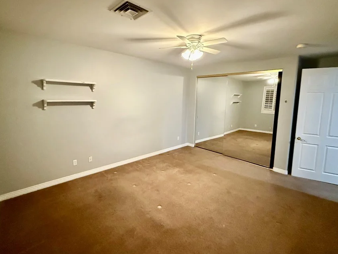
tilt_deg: -5.4
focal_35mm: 17
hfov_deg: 90.9
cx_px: 159
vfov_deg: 74.5
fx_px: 166
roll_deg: -0.7
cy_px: 114
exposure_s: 1/60
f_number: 2.2
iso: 1250
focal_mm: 2.22
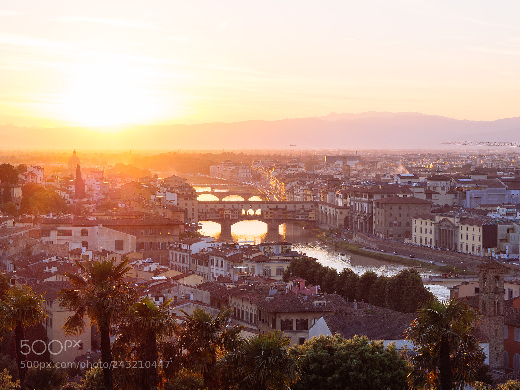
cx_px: 260
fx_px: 1352
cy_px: 195
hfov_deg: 21.8
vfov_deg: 16.4
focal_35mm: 90
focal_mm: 45
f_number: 8
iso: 320
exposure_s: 1/100
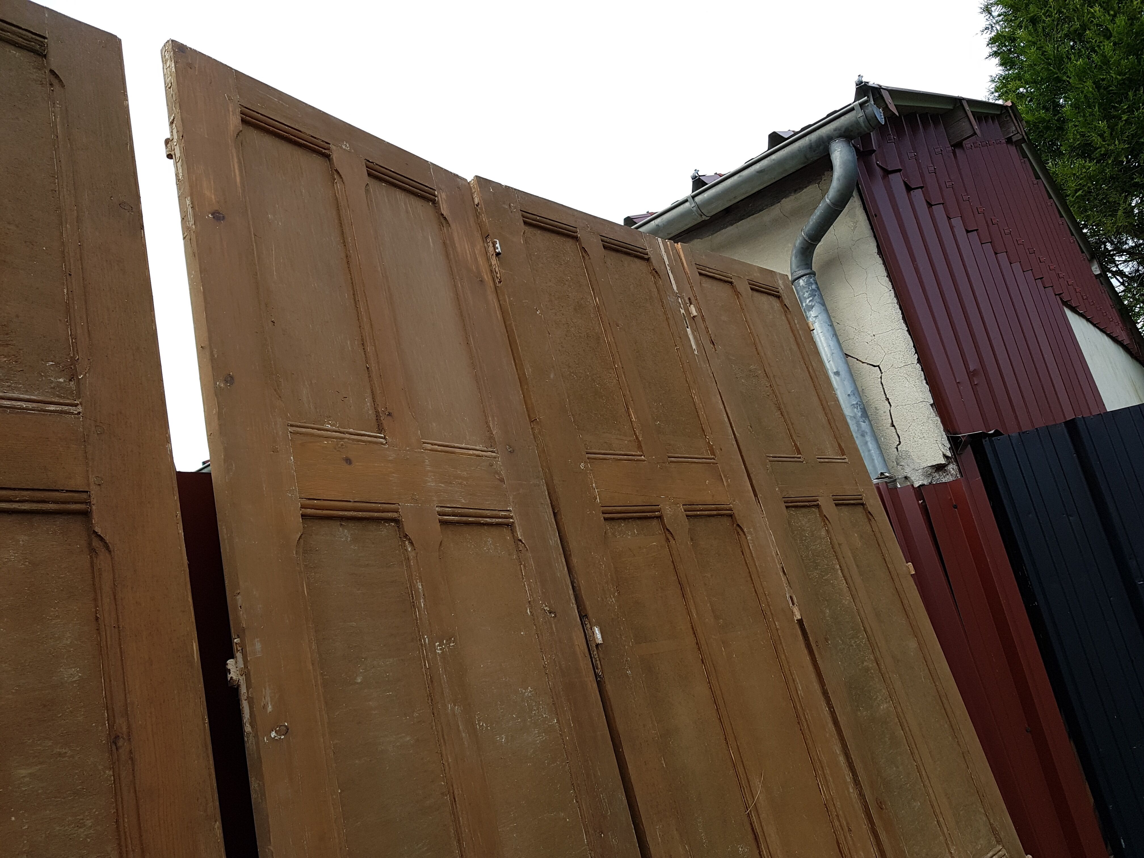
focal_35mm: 26
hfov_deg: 67.3
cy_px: 429
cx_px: 572
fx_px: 859
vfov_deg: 53.1
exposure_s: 1/842
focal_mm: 4.2
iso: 50
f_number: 1.7
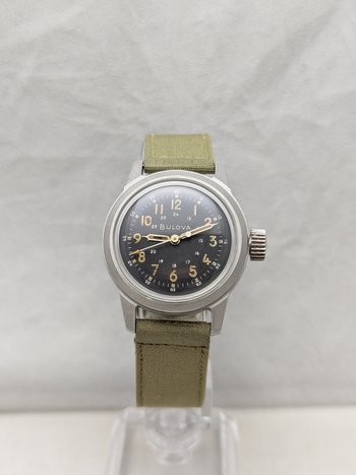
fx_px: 658
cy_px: 238
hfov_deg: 30.3
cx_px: 178
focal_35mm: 48
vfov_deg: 39.7
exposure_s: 1/40
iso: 79
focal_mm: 6.81
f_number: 1.85
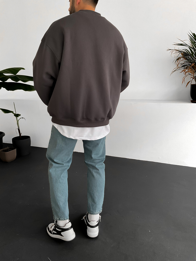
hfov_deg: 48.2
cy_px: 130
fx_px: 219
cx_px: 98
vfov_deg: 61.7
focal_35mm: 29
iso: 125
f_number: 1.8
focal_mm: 3
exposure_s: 1/60
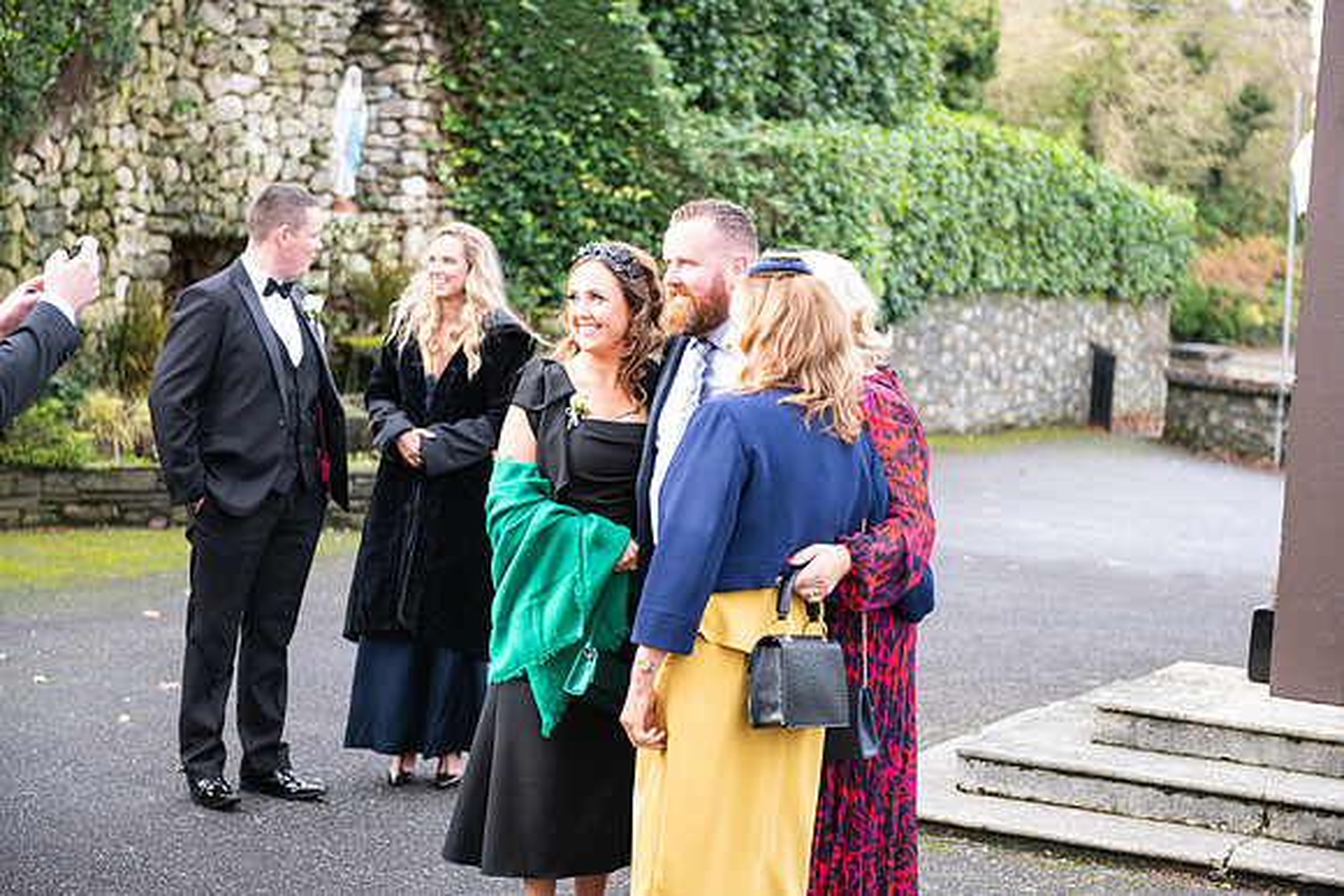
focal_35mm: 70
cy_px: 448
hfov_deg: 28.8
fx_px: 2614
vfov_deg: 19.5
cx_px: 672
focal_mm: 70
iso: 200
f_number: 3.5
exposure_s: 1/200
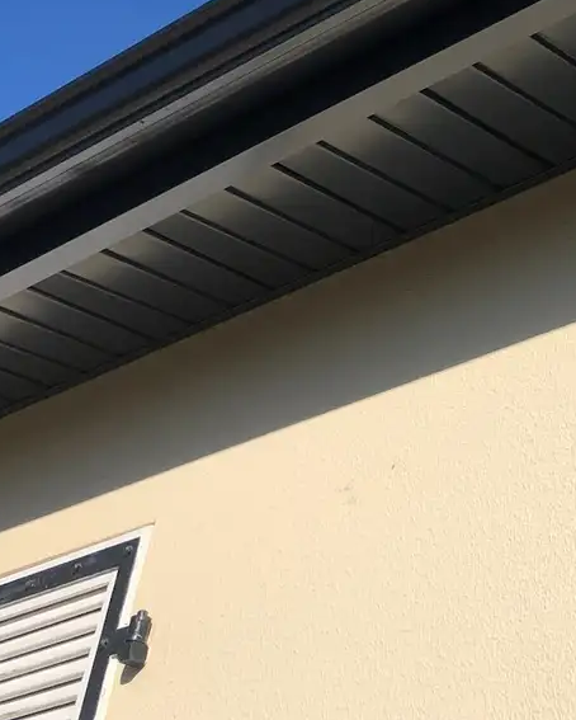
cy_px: 65
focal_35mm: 74
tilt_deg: +39.7
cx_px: 782
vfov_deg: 24.9
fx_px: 1576
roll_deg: -0.9
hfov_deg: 18.9
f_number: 1.8
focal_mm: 3.99
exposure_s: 1/3205
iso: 20
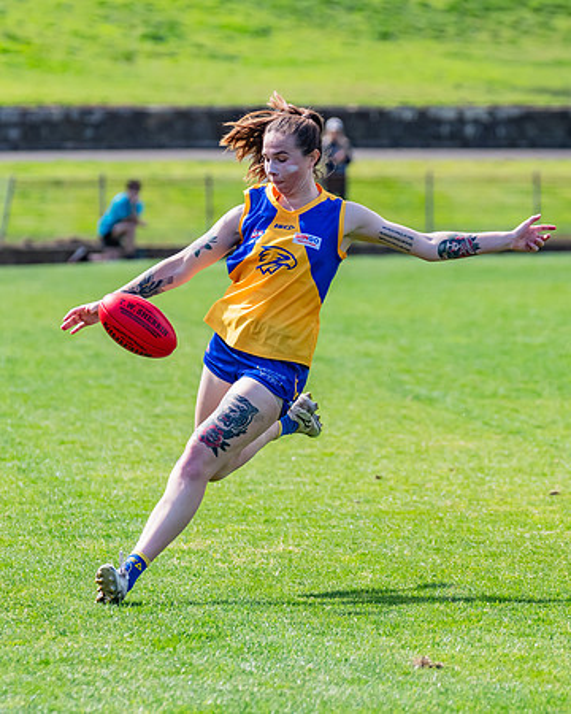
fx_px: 8117
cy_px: 340
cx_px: 263
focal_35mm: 384
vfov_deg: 5.0
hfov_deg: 4.0
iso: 800
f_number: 7.1
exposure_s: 1/1600
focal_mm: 250
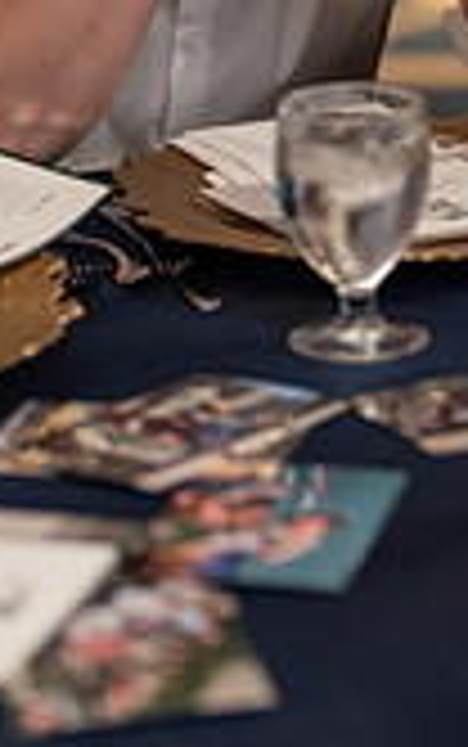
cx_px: 626
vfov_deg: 11.6
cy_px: -106
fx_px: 3626
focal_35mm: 178
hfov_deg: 7.3
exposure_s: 1/320
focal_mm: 50
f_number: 1.2
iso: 1250
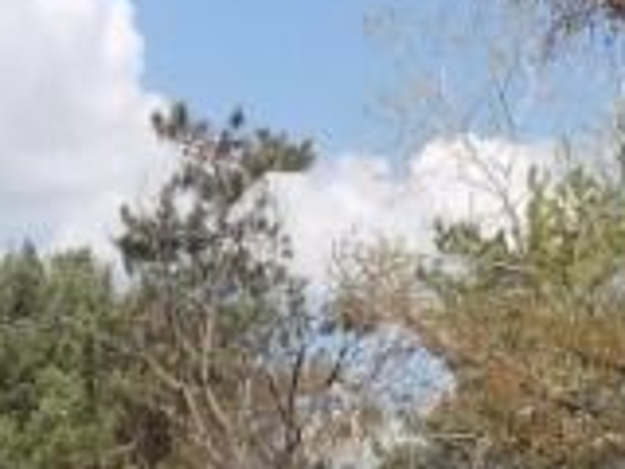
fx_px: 2654
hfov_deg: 13.4
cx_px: 301
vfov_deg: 9.5
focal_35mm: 147
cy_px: 911
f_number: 3.1
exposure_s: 1/800
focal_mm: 4
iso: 80
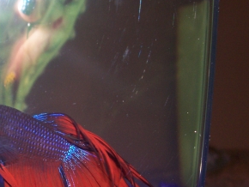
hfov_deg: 25.3
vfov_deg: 19.6
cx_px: 30
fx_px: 540
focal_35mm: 75
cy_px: 135
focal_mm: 5.6
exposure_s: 1/64
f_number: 2.7
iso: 80
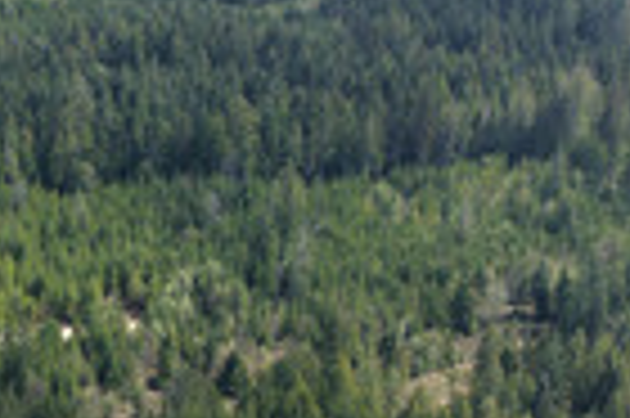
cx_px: -76
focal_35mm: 112
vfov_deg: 12.0
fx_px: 1958
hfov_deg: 17.6
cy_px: 452
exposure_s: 1/640
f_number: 2.8
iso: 125
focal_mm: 14.45
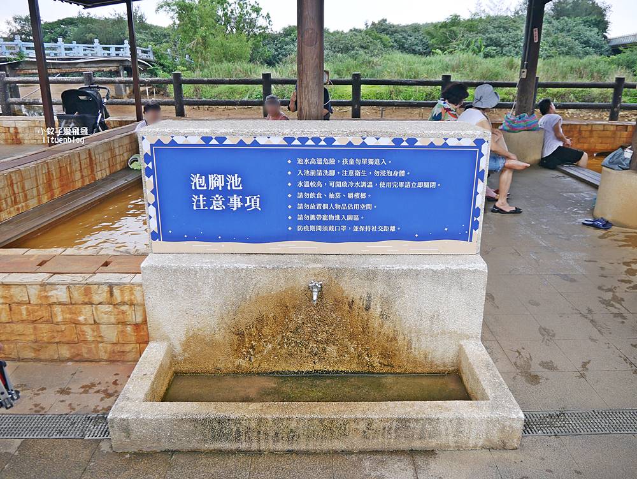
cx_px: 318
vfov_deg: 49.8
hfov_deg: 63.4
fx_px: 516
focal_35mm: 28
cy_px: 240
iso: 200
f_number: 3.5
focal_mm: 14
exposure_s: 1/125
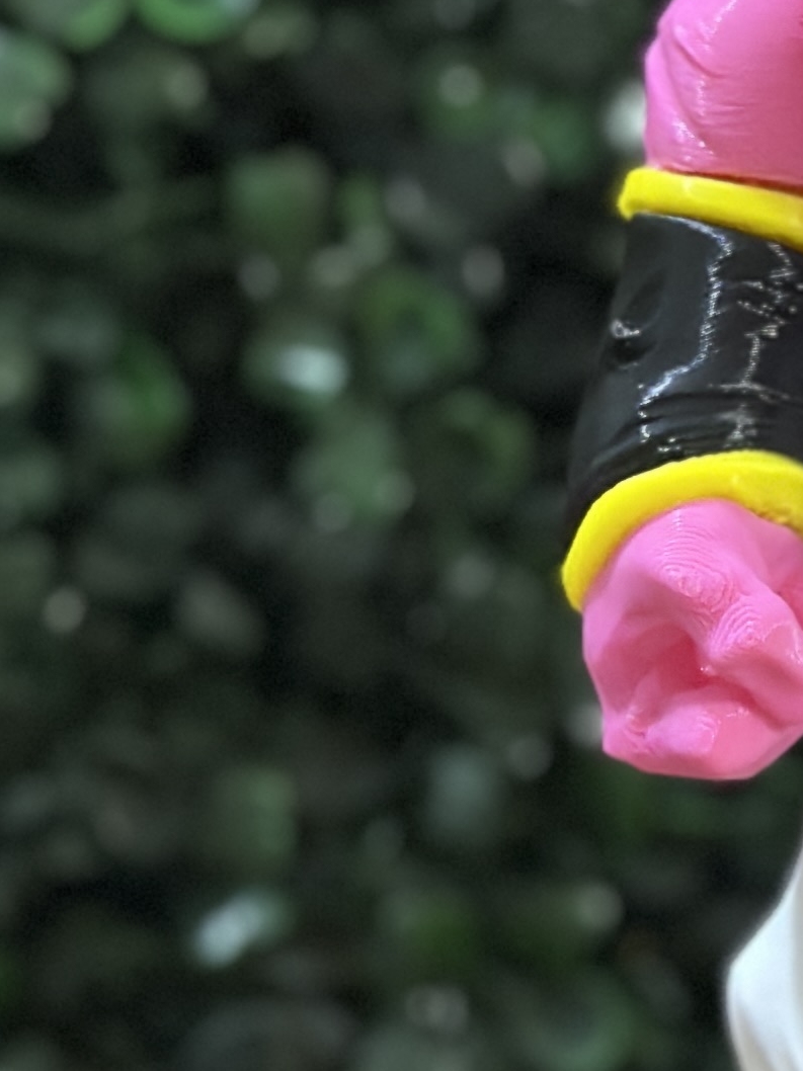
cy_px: 492
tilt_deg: -16.7
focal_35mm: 183
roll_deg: -1.9
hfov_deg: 7.9
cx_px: 1368
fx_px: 5662
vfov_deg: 10.8
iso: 320
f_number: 1.78
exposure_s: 1/50
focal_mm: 6.86
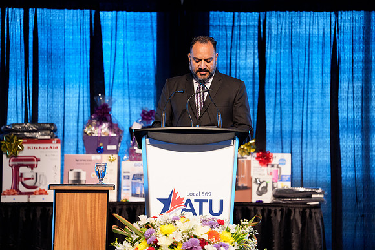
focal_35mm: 150
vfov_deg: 9.2
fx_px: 1563
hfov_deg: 13.7
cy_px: 125
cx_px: 188
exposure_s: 1/160
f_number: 2.2
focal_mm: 150
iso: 3200
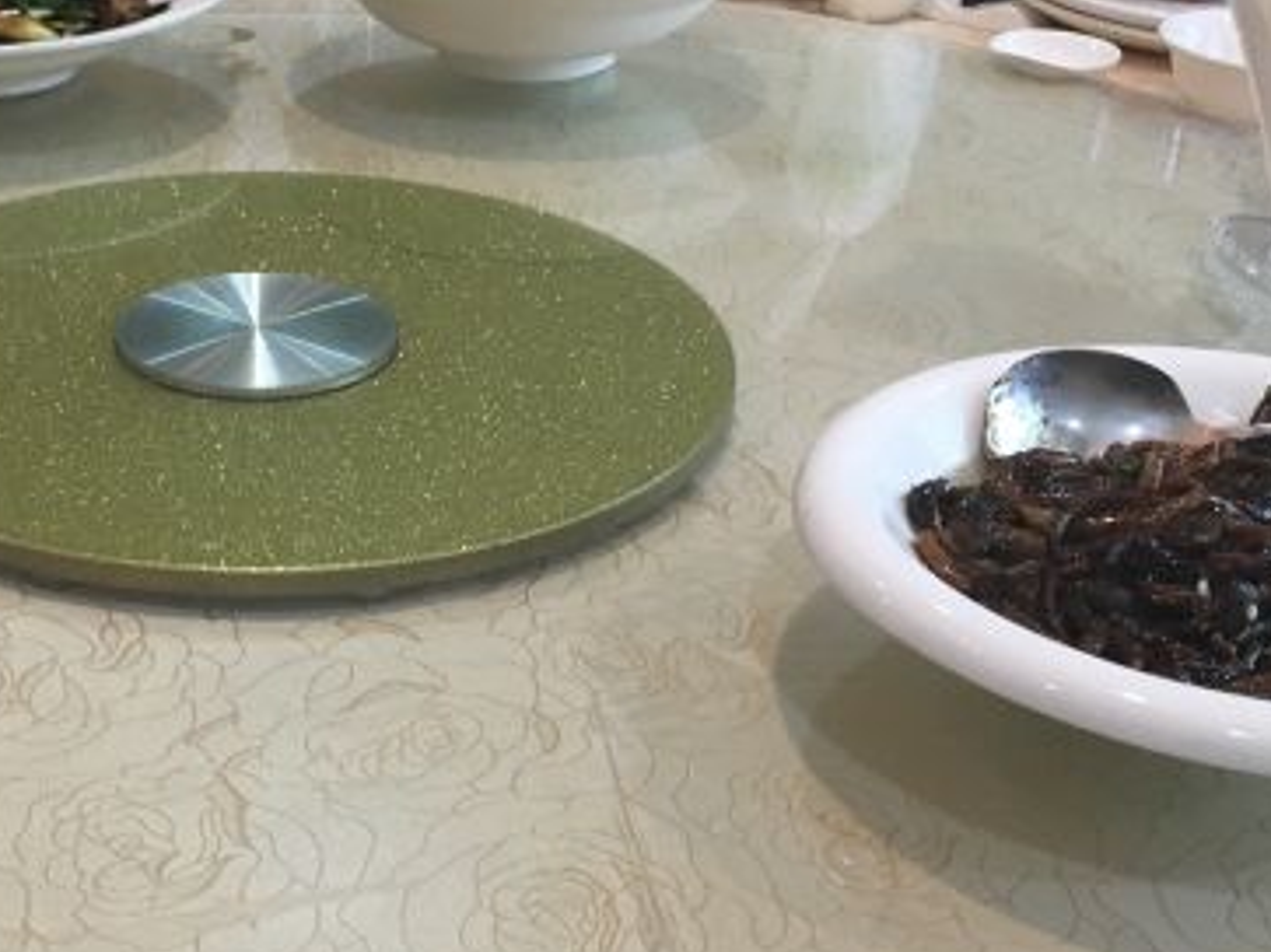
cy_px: 688
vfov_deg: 25.8
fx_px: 2055
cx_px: 221
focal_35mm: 56
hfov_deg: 33.2
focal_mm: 4.15
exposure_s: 1/33
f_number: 2.2
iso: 64
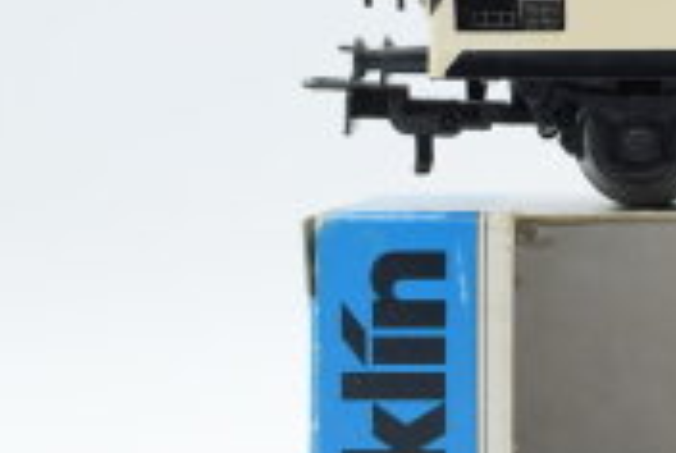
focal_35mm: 179
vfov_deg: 7.7
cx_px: 953
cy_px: 171
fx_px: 3361
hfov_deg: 11.1
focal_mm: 35
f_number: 8
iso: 320
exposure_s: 1/125
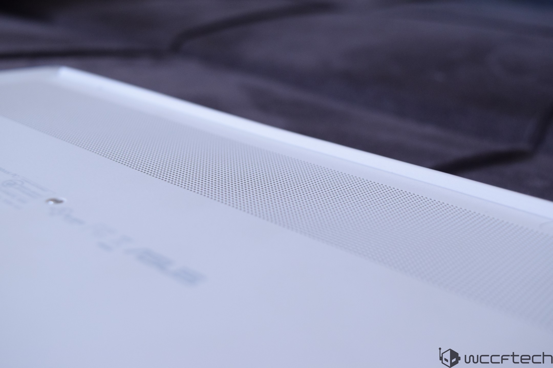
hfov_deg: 43.6
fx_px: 691
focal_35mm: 45
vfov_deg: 29.9
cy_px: 184
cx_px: 276
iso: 1600
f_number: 6.3
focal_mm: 30
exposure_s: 1/5
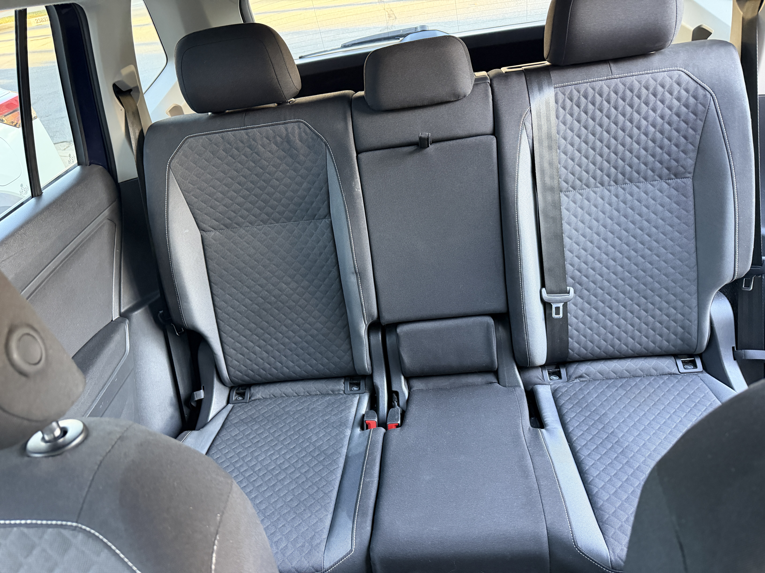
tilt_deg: -38.9
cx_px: 382
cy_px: 286
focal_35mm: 24
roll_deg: +10.2
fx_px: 530
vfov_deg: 56.8
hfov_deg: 71.6
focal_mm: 6.76
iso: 640
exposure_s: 1/60
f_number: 1.78
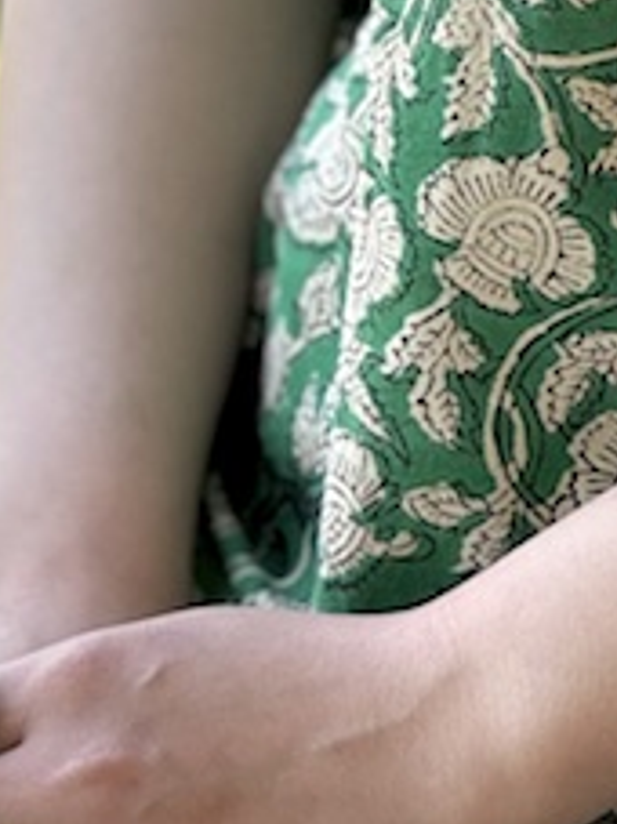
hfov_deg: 4.4
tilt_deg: -14.2
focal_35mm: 338
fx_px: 8040
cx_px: 564
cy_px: -809
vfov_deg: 5.7
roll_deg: -0.6
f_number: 2.8
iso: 32
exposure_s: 1/99
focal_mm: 9
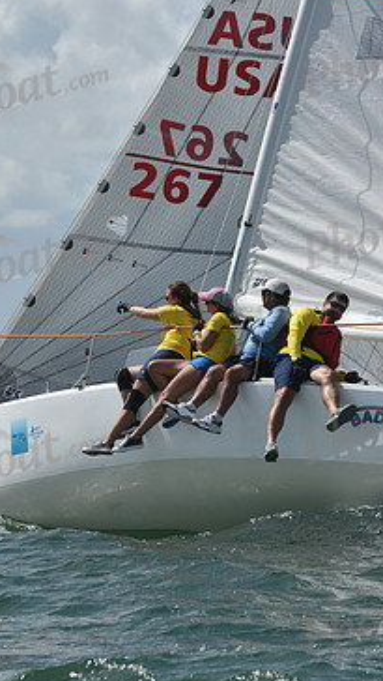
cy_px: 345
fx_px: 4816
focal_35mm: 267
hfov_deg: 4.6
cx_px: 207
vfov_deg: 8.1
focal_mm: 160
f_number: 9
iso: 250
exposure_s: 1/1600
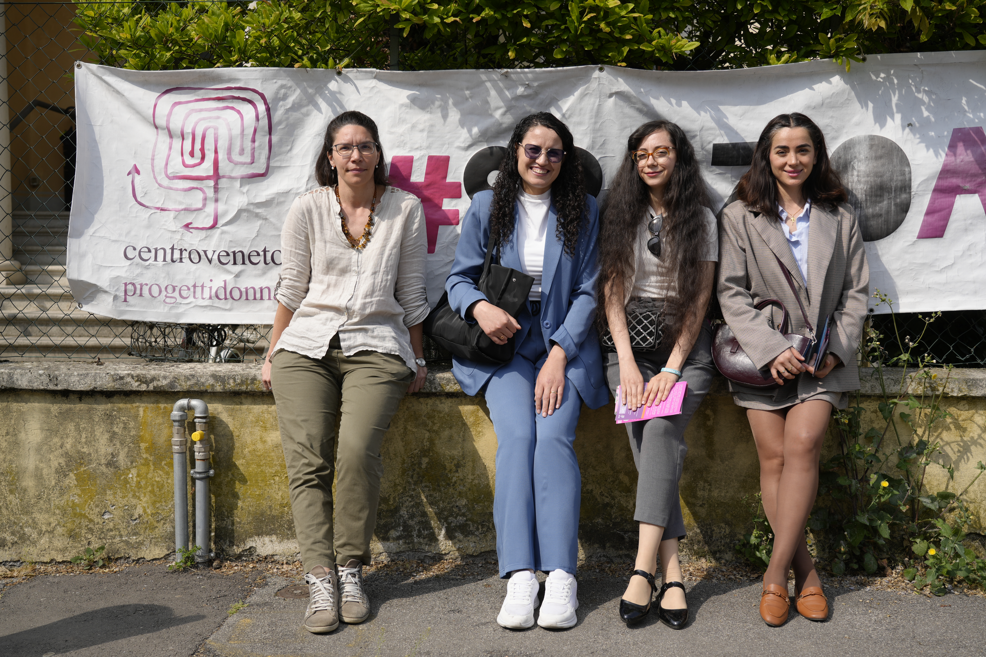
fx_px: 1123
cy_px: 328
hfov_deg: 47.4
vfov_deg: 32.6
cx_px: 493
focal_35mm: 41
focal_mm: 41
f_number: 4.5
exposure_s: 1/1000
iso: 100
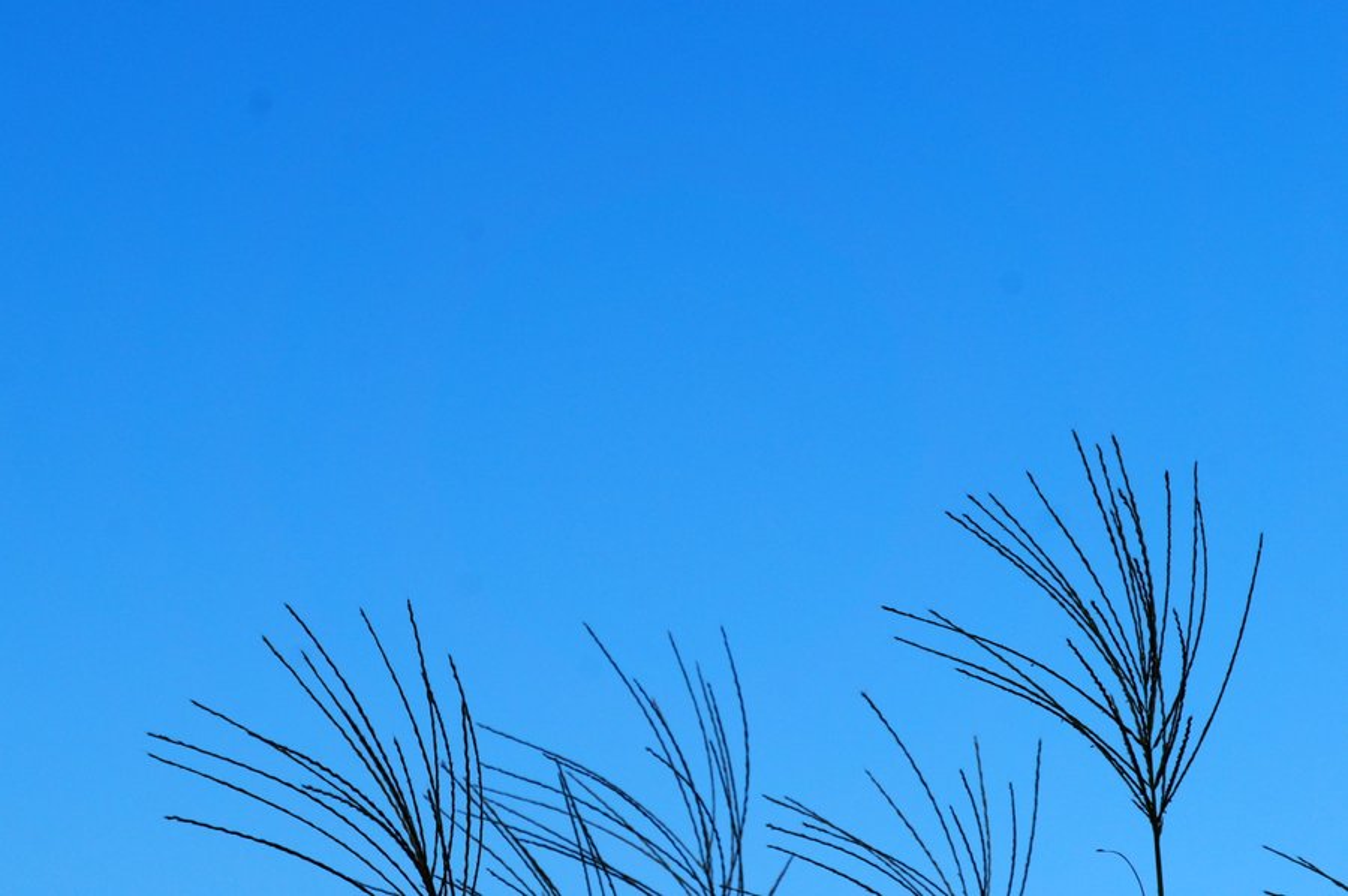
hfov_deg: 15.9
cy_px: 448
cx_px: 674
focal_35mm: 129
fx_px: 4825
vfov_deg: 10.6
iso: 200
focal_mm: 86
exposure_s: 1/640
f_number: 9
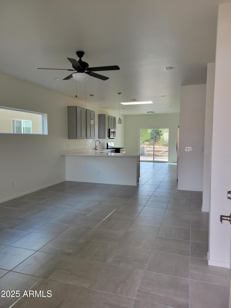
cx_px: 116
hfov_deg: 53.1
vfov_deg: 67.3
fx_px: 231
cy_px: 154
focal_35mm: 26
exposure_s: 1/120
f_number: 1.8
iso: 40
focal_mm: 5.4
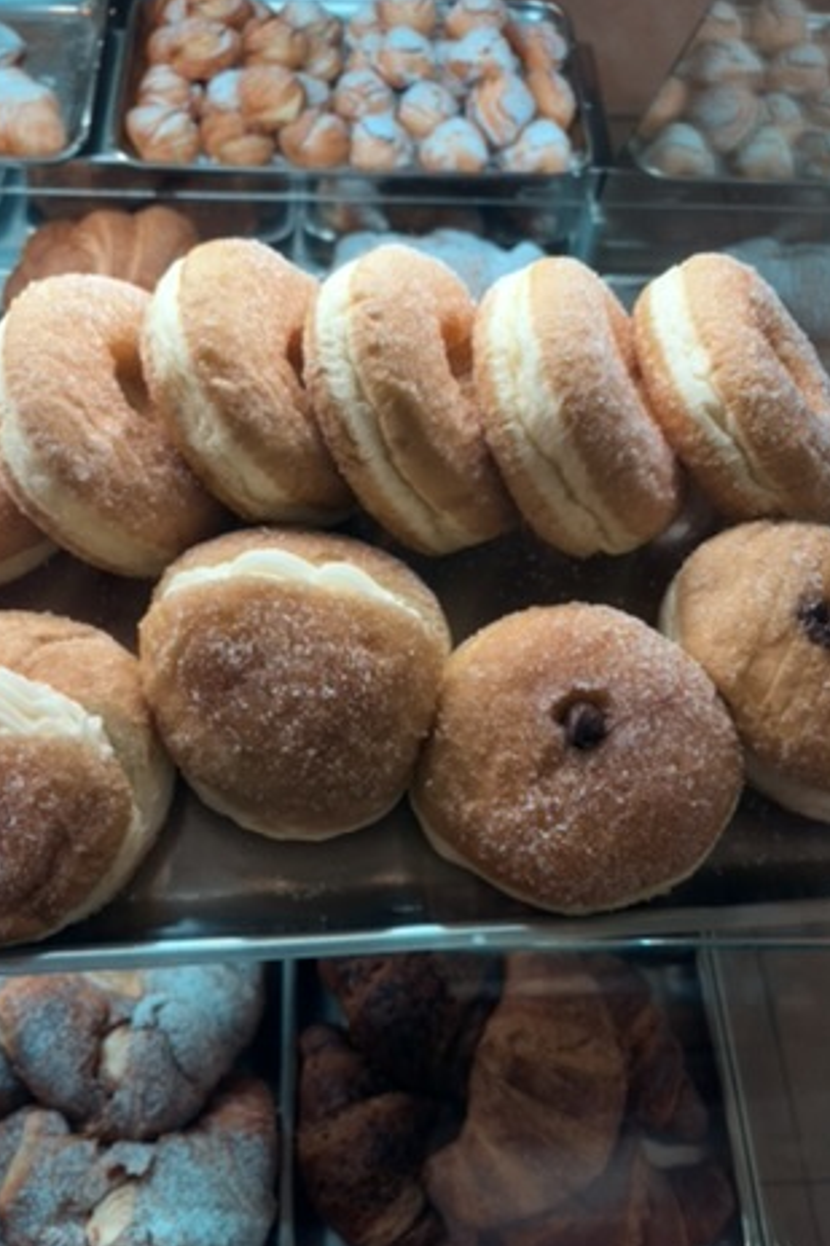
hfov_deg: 46.3
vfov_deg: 65.5
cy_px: 618
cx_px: 360
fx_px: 969
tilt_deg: -59.0
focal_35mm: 28
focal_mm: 5.96
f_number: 1.6
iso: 80
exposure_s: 1/50
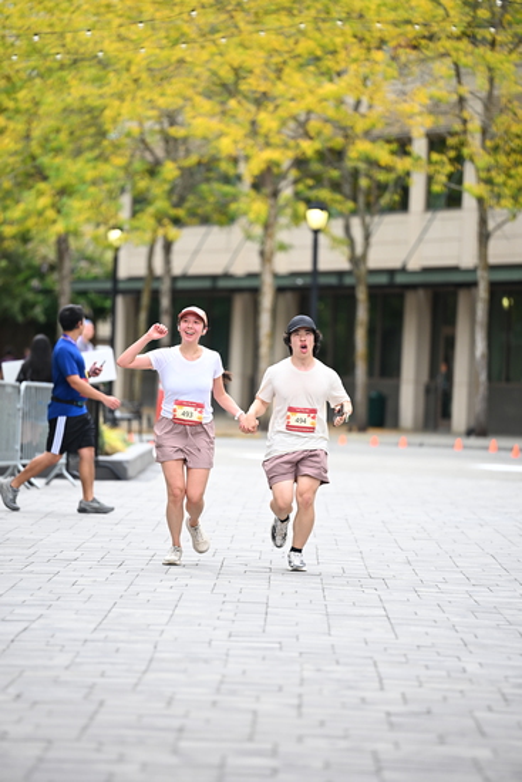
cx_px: 261
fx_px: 3804
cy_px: 391
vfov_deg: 11.7
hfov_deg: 7.9
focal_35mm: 175
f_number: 2.8
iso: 640
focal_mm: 175
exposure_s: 1/1600
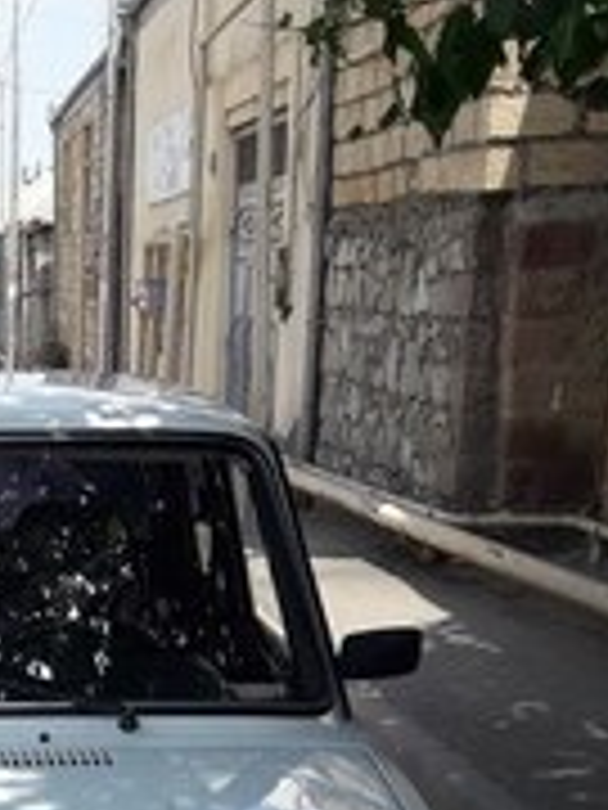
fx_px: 1803
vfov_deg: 23.3
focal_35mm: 77
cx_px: -126
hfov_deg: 18.2
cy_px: 958
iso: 40
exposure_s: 1/1064
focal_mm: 3.7
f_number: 1.9
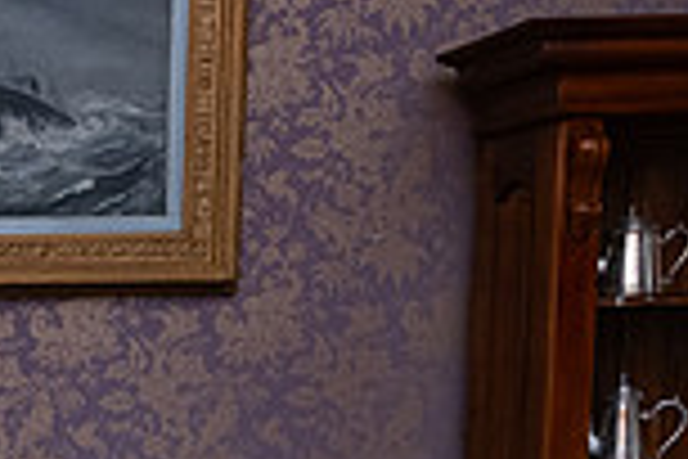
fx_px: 1930
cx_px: -504
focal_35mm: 101
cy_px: 668
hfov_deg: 17.1
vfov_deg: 12.9
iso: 1250
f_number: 5
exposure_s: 1/160
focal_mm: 26
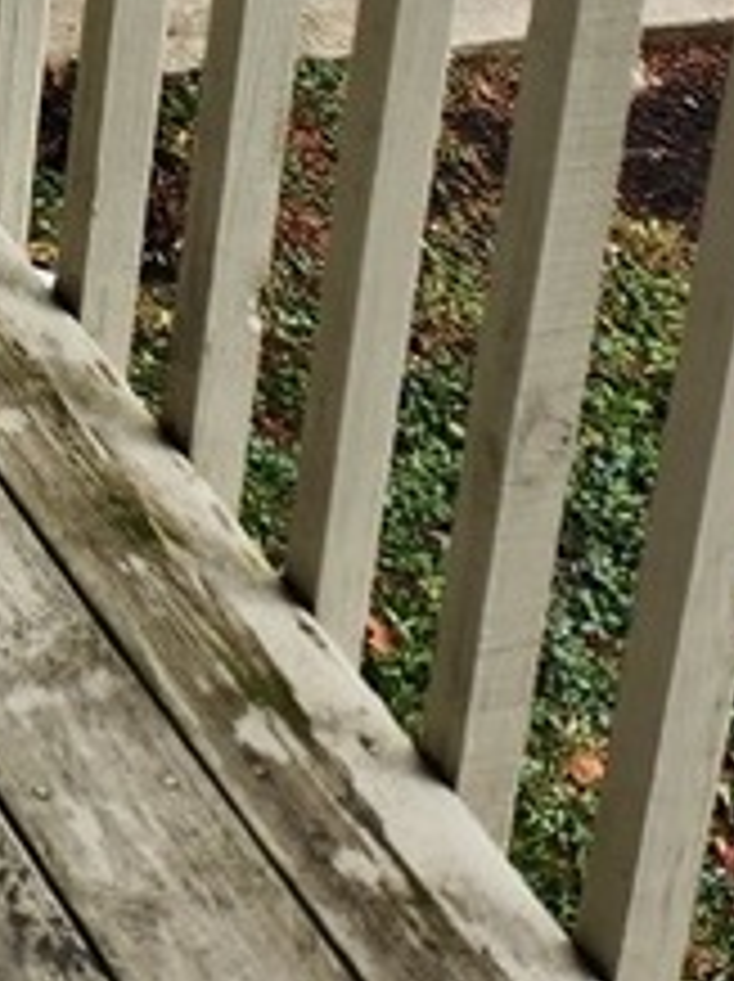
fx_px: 3371
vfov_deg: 14.2
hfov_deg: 10.9
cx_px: -905
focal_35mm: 119
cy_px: -900
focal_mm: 5
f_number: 1.8
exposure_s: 1/180
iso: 50
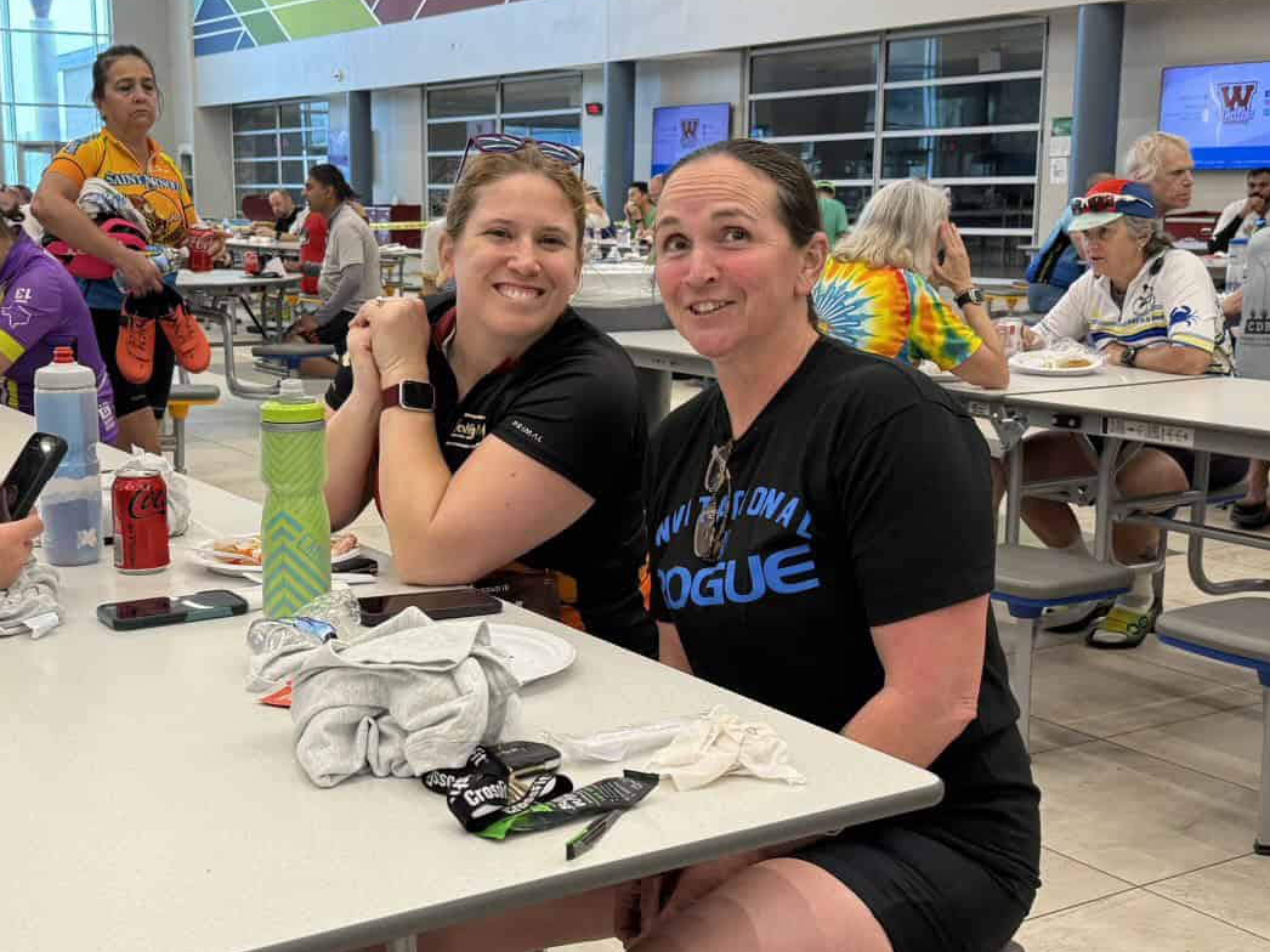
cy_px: 491
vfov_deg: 30.9
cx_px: 505
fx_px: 1724
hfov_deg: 40.3
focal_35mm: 47
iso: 160
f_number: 1.8
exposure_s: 1/120
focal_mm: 6.8
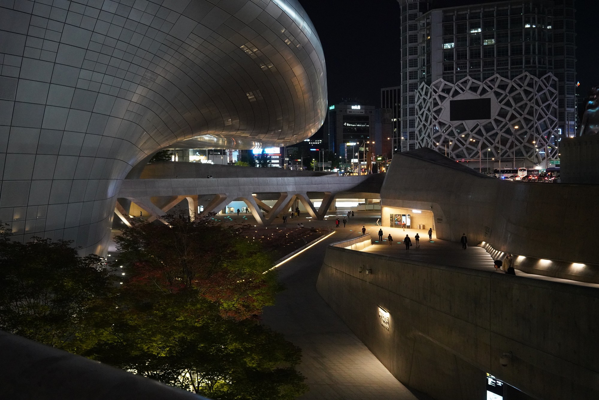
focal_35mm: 35
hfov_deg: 54.4
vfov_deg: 37.9
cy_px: 200
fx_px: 582
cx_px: 300
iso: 10000
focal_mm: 35
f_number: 5.6
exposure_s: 1/80
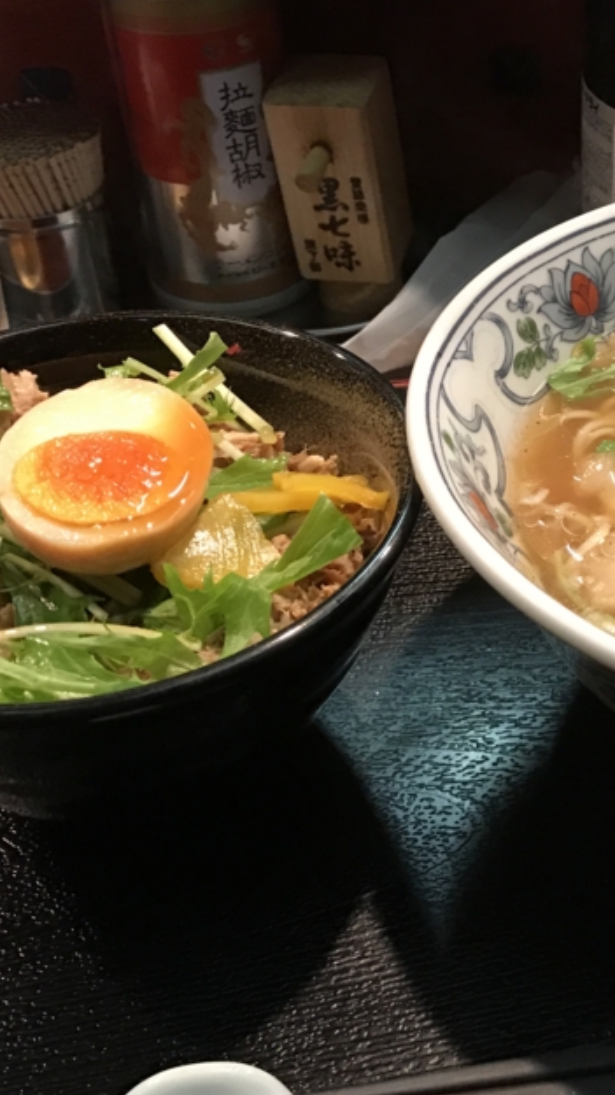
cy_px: 482
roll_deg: -1.6
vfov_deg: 41.3
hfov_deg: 23.0
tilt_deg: -37.7
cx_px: 613
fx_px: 1451
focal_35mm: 50
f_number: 1.8
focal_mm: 3.99
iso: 80
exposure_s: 1/15
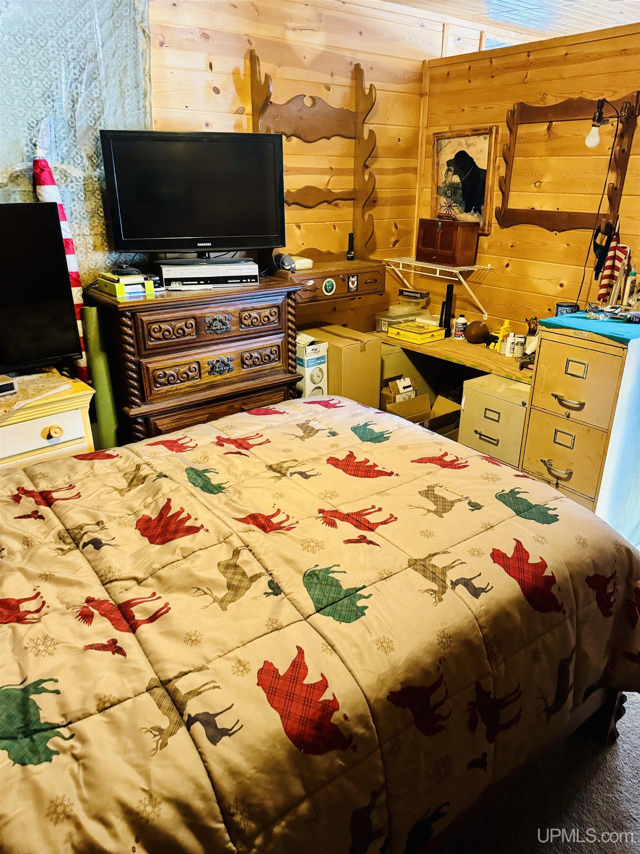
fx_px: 592
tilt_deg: -20.9
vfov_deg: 71.6
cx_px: 320
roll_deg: -1.6
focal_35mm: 24
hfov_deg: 56.8
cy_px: 427
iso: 800
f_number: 1.78
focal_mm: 6.86
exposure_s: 1/49
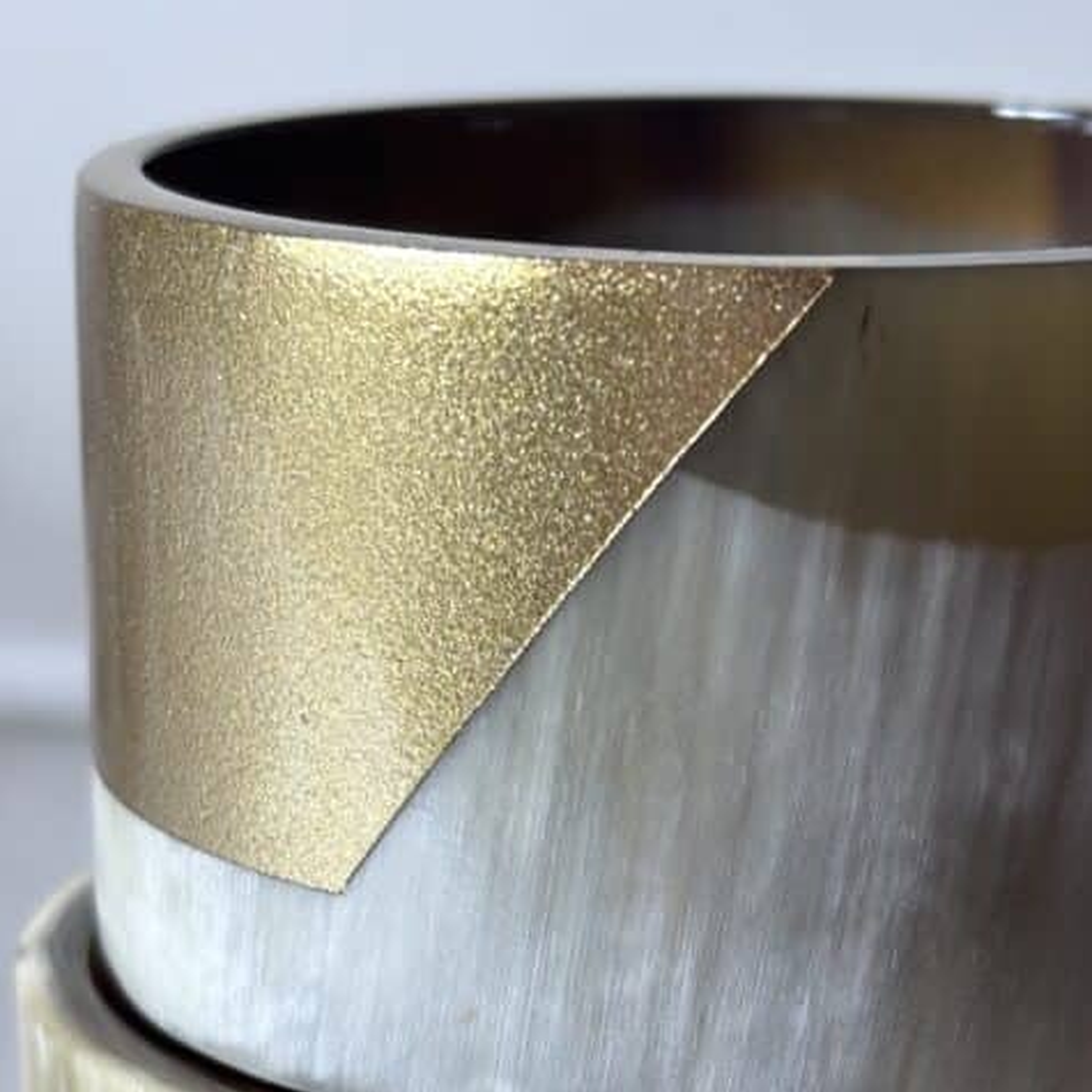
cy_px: 986
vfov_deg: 17.3
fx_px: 3533
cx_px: 697
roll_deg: -0.7
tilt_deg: -20.4
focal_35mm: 99
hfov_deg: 17.5
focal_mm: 5.96
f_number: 1.6
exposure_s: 1/100
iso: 25
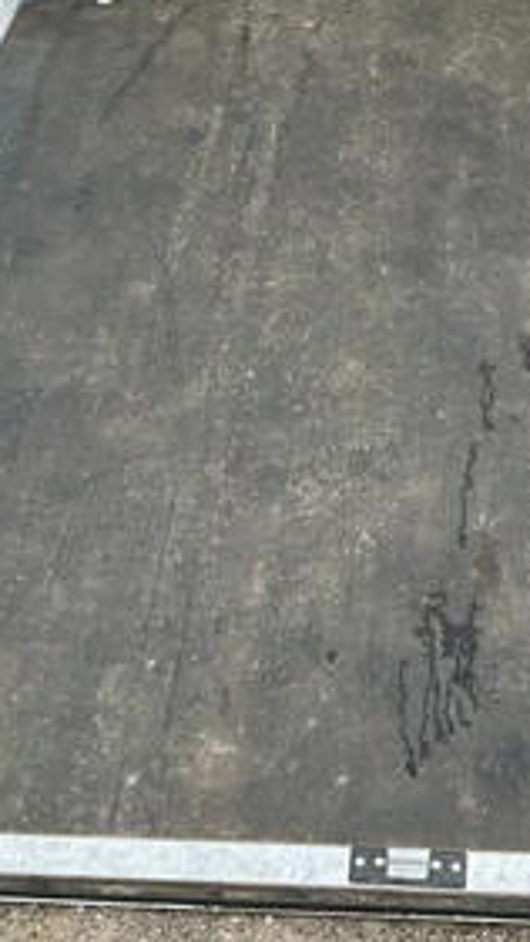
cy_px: 466
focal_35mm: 45
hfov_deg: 26.2
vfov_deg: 45.5
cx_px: 392
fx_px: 1125
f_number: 1.8
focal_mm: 3
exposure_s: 1/255
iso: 25
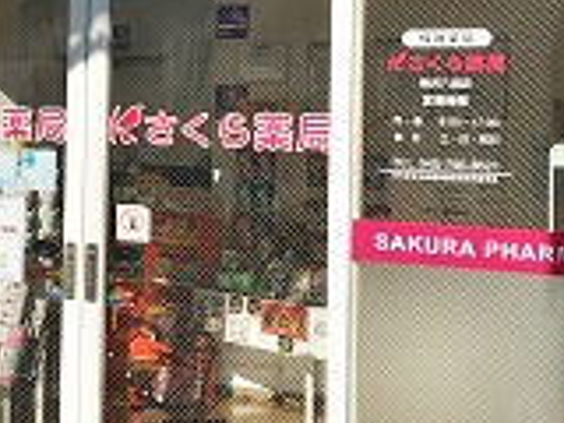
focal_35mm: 87
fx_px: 1417
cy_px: 88
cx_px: -74
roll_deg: -3.2
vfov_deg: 16.8
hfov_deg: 21.2
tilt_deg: +2.1
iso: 25
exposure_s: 1/3497
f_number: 2.2
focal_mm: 4.15
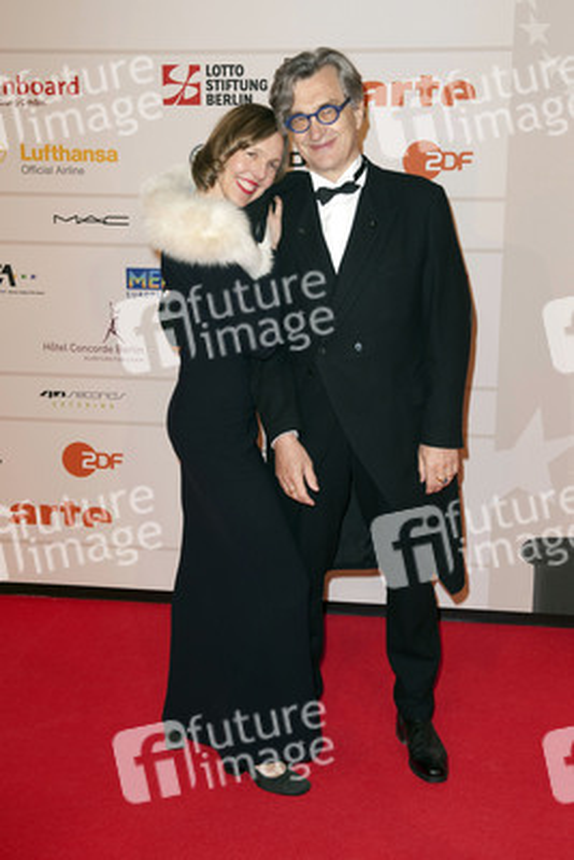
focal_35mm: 44
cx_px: 287
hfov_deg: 30.5
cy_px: 430
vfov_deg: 44.5
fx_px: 1051
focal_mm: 44
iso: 800
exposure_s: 1/320
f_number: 5
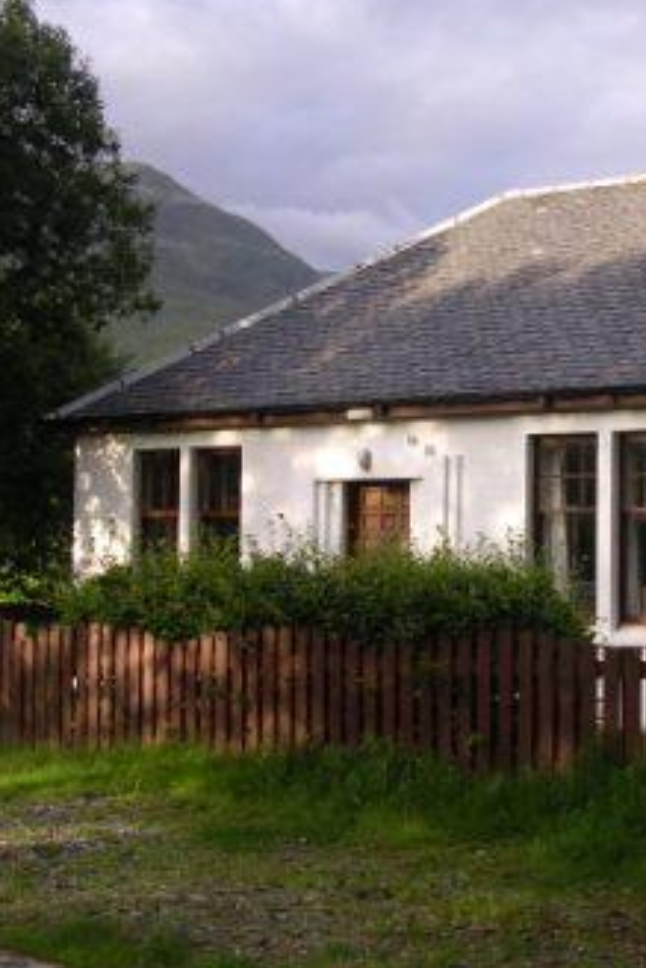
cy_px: 475
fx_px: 1452
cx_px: 614
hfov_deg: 24.2
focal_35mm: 54
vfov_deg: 36.9
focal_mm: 5.8
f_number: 2.8
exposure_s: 1/192
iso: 100
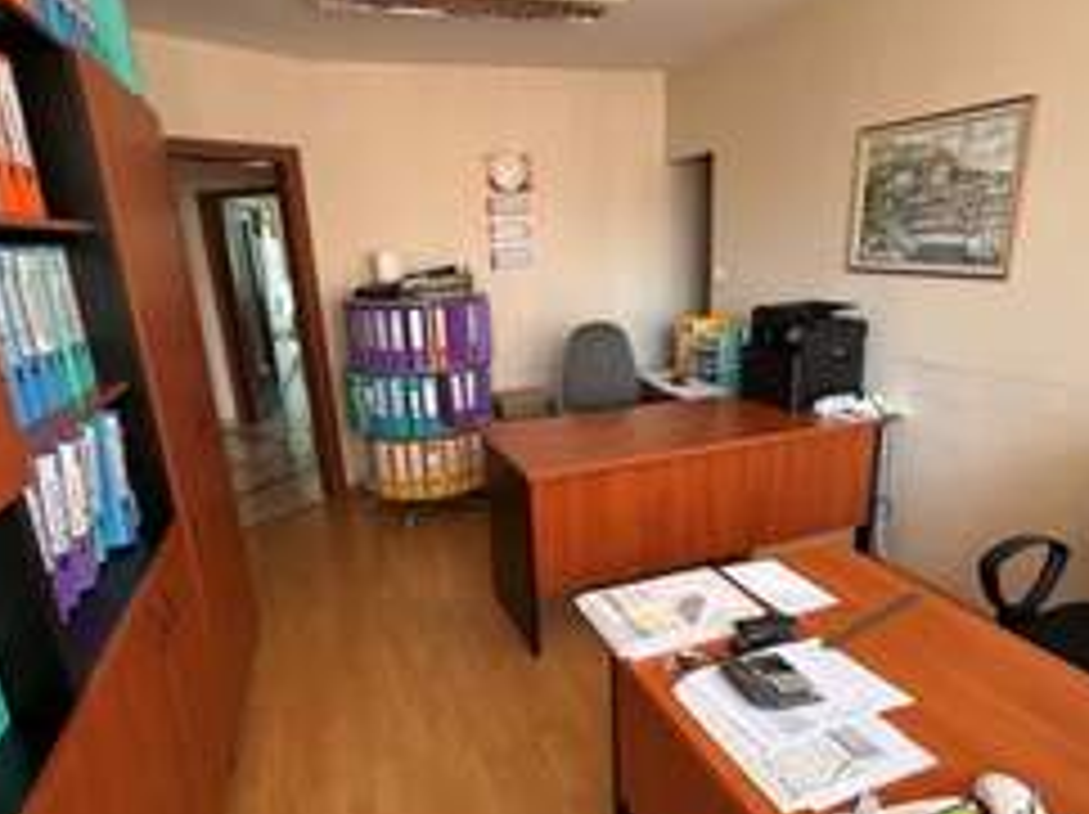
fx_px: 691
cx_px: 554
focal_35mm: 22
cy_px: 447
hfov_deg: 76.4
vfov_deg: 60.9
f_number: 2.2
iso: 320
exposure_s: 1/99
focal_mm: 2.22
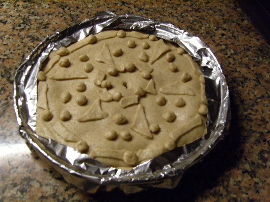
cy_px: 101
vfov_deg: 40.7
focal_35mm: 35
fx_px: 273
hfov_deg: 52.6
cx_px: 135
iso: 200
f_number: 2.8
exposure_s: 1/30
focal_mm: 7.4
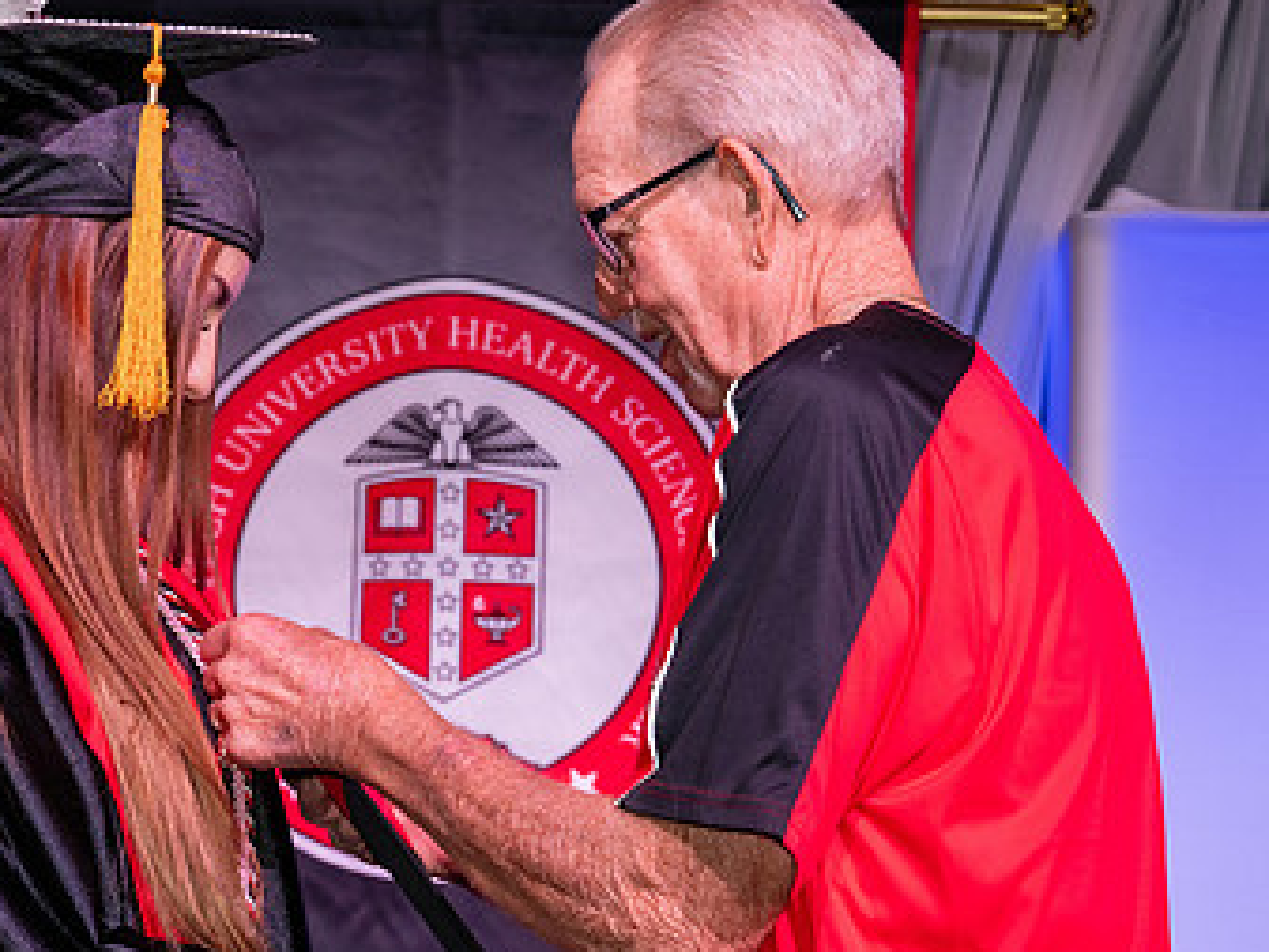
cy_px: 586
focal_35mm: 162
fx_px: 5941
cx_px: 559
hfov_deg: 12.2
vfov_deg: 9.2
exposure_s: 1/160
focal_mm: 70
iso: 800
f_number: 5.6
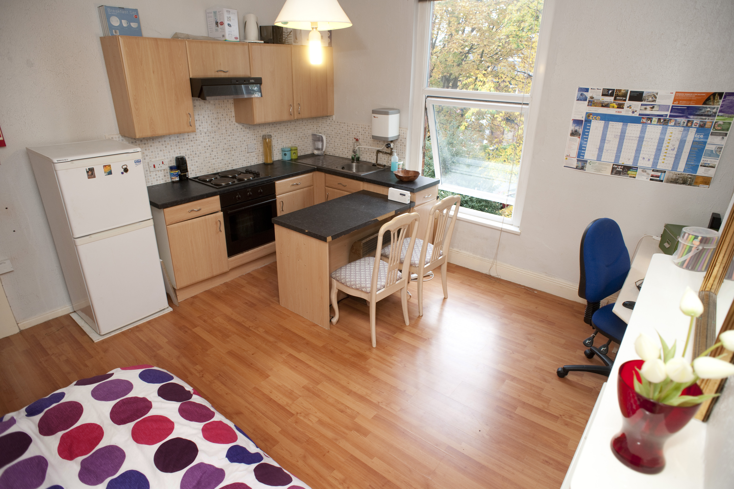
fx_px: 408
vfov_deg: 61.9
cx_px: 367
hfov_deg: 84.0
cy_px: 244
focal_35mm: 20
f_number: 5
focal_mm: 20
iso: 200
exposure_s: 1/50
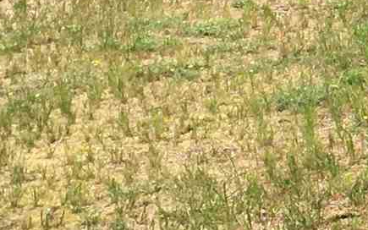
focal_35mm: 217
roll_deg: +0.8
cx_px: 961
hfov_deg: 8.6
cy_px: -185
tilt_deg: -5.2
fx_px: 2177
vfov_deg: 5.9
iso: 25
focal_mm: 4.15
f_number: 2.2
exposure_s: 1/304
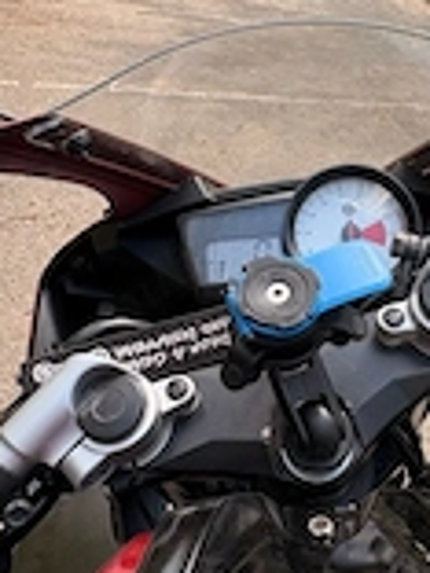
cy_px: 283
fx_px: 596
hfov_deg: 39.0
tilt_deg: -31.9
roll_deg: -11.4
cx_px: 298
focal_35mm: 36
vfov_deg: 51.4
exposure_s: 1/236
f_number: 2.2
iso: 40
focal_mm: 2.22
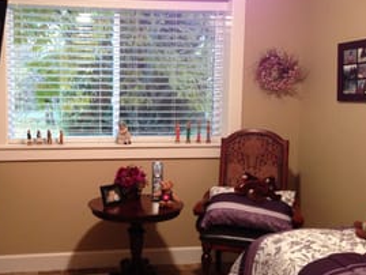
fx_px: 518
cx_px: 103
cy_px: 142
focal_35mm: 49
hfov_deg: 38.2
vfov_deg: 29.7
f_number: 2.4
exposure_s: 1/20
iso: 250
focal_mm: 4.12
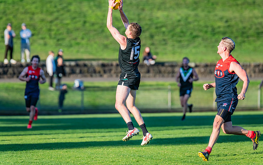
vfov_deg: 3.0
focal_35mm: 437
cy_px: 77
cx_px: 130
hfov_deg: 4.8
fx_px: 3133
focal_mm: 420
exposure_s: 1/1600
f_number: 5.6
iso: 800
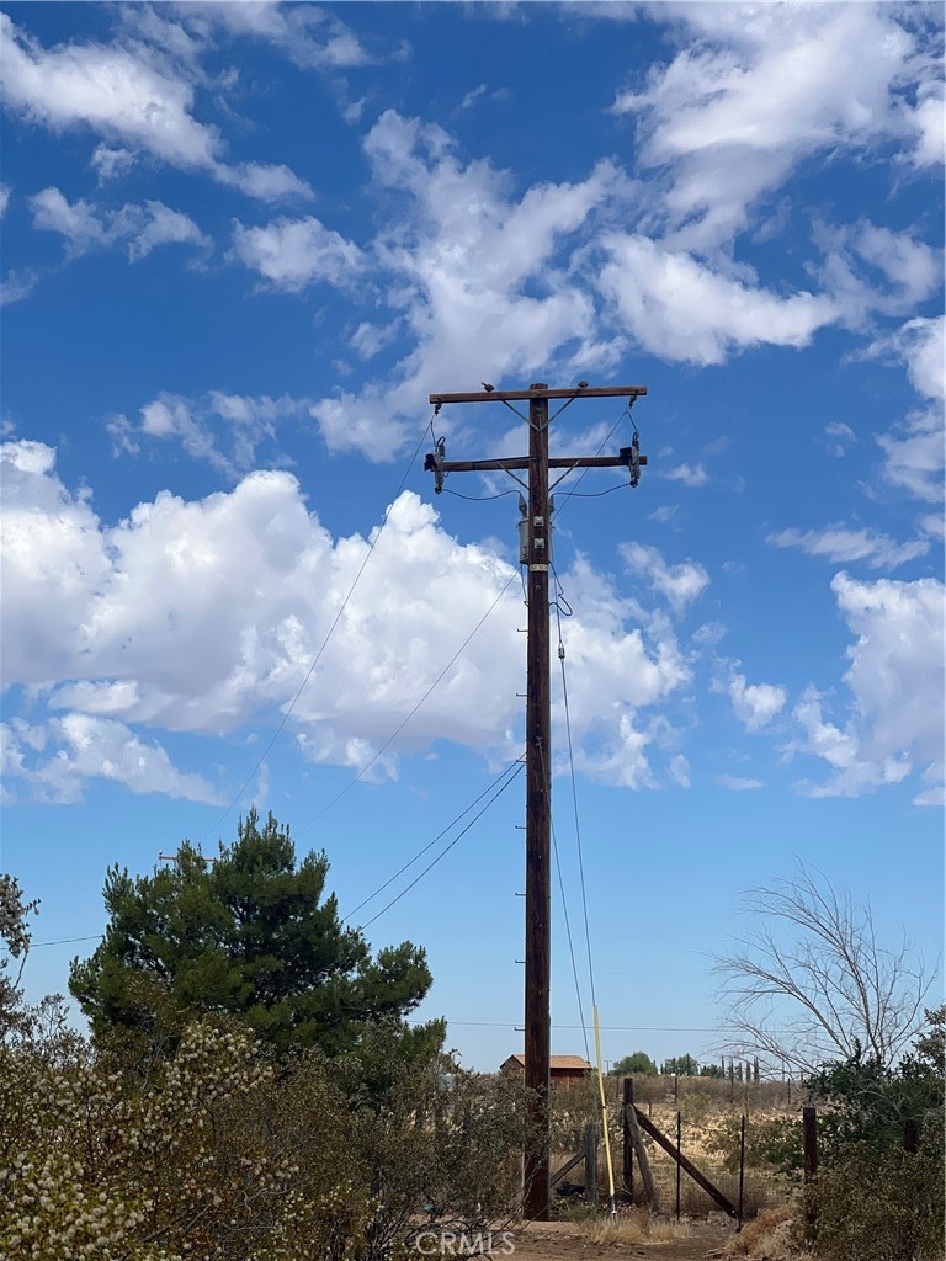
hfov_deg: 19.1
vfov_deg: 25.3
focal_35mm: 77
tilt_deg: +9.4
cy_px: 630
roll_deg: -1.2
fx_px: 2806
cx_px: 473
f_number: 2.8
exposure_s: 1/1531
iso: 32
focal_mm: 9
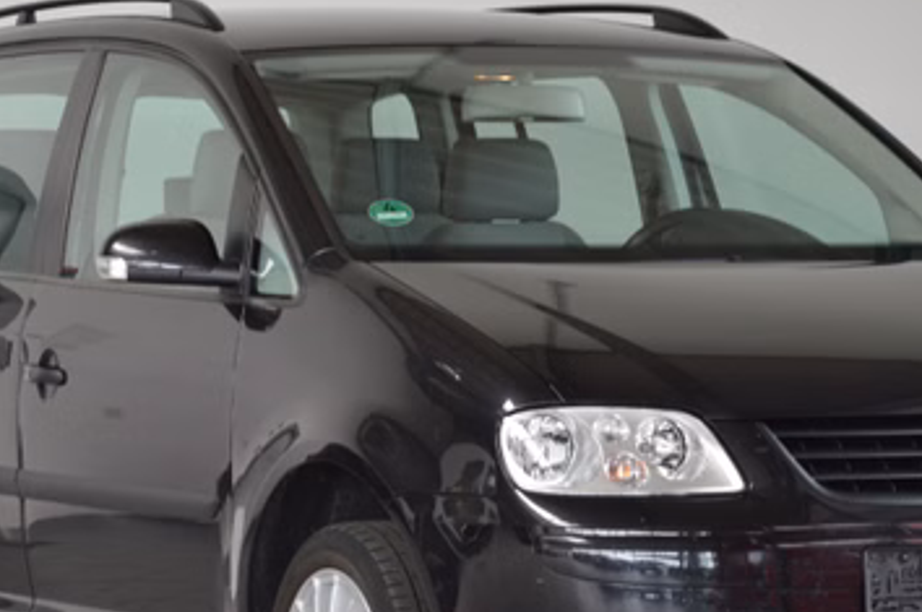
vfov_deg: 7.2
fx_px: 4859
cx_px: 495
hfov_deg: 10.8
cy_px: 495
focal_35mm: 190
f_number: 5.3
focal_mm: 70
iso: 400
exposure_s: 1/80
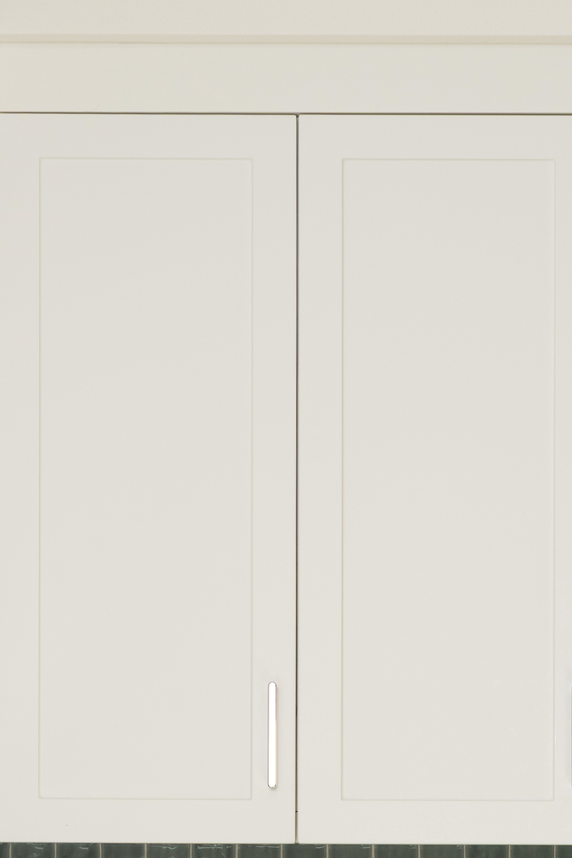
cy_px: 1039
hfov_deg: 10.2
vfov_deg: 14.8
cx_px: 466
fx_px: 3193
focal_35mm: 134
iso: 320
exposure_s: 1/80
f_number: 8
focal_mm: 50
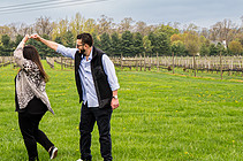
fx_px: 593
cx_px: 80
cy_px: -8
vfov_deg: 15.1
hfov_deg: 23.0
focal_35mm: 88
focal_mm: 32
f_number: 5
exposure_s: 1/125
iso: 64
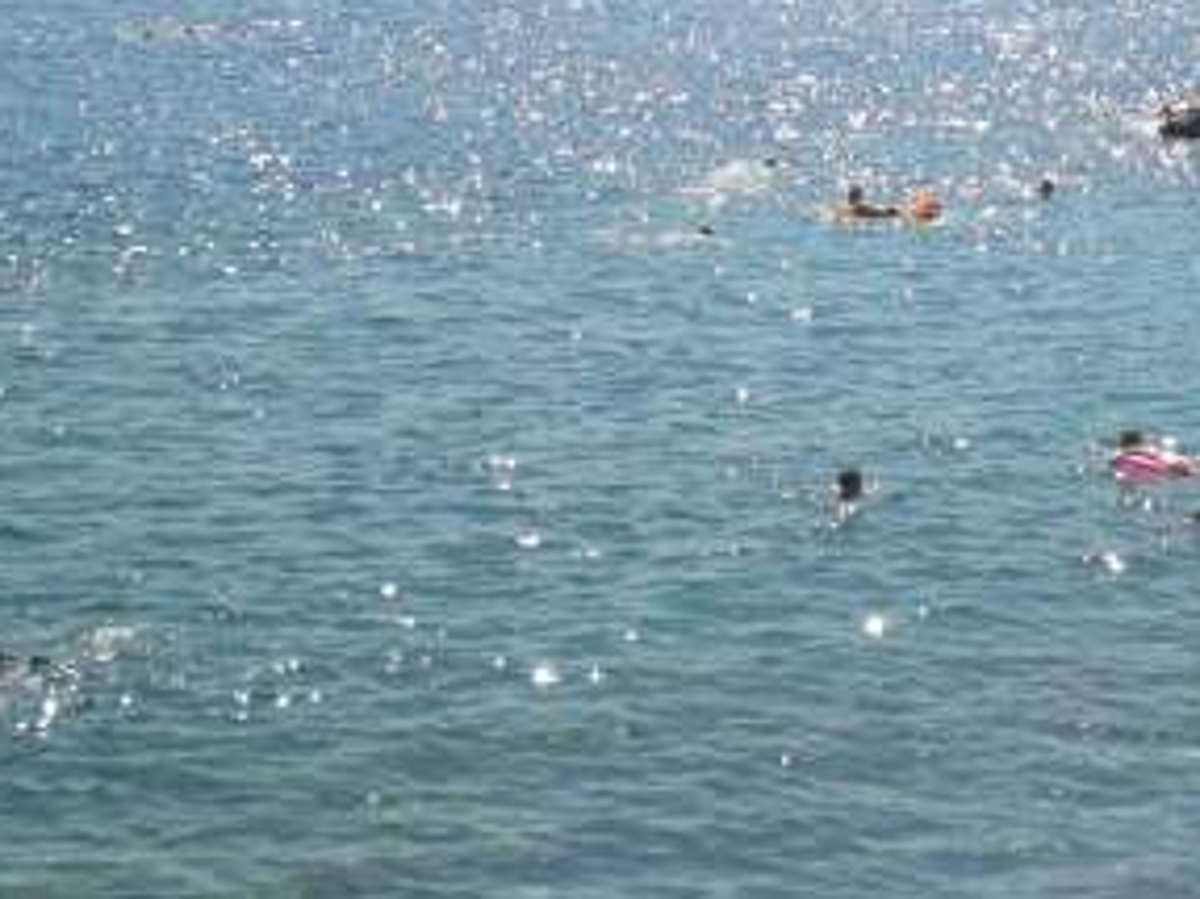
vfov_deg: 12.7
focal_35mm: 116
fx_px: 4020
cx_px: 983
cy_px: 121
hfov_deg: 16.8
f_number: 5.6
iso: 80
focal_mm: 9.3
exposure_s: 1/821
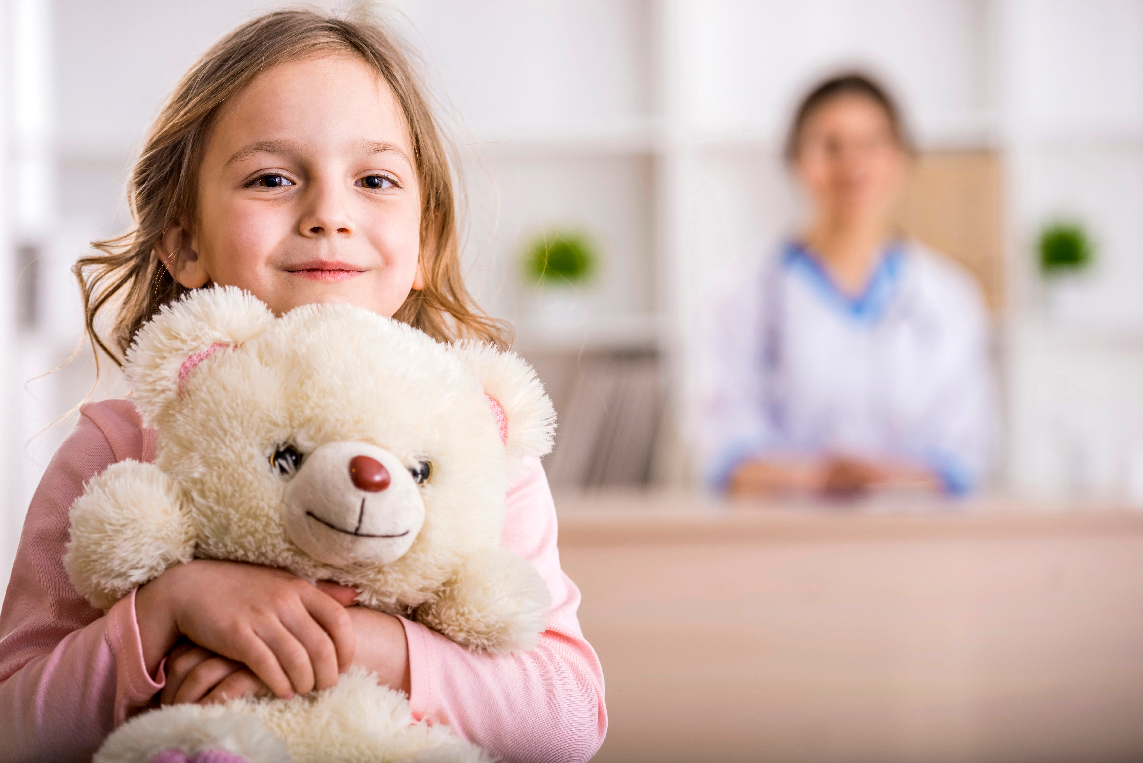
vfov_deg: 11.8
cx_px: 572
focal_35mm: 116
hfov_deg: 17.6
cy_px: 382
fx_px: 3684
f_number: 3.5
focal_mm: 116
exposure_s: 1/200
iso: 400
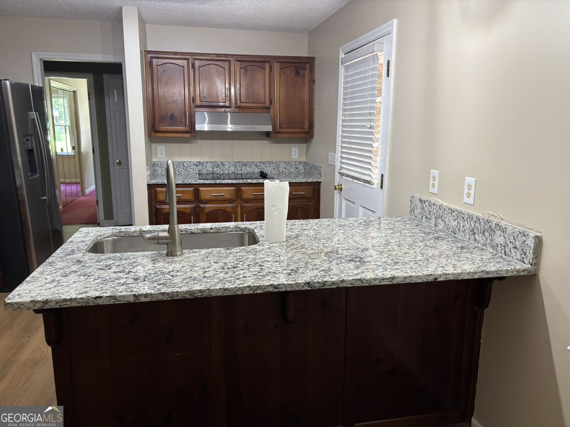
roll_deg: +0.0
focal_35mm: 26
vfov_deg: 53.1
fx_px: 428
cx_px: 285
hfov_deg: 67.3
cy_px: 214
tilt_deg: -10.4
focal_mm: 5.96
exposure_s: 1/60
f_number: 1.6
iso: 200
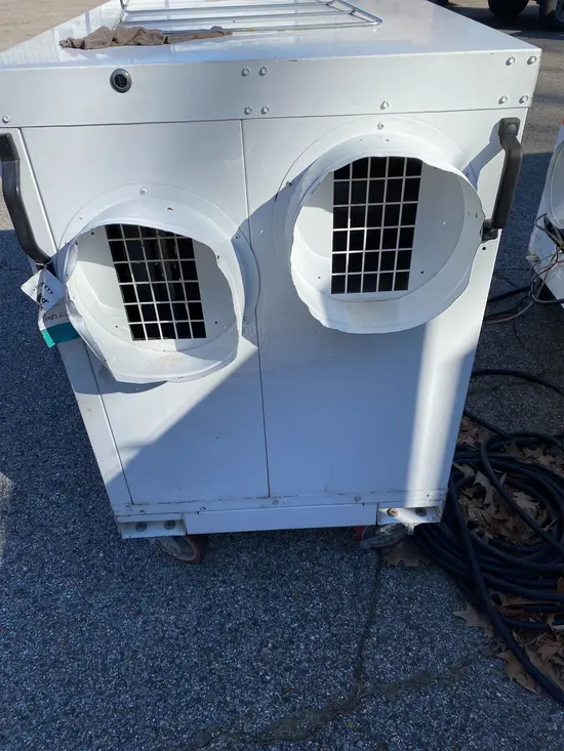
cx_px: 282
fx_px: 565
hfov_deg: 53.1
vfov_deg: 67.3
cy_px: 376
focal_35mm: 26
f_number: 1.8
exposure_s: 1/2410
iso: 32
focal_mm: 4.25
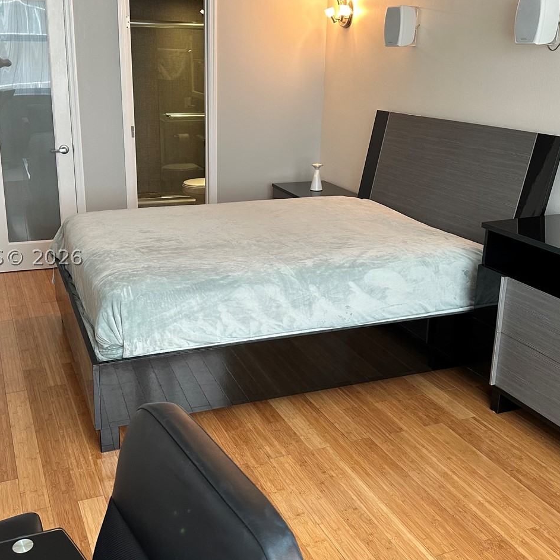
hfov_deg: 46.0
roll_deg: -1.5
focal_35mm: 36
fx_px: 659
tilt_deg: -17.0
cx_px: 264
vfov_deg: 46.0
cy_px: 257
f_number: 1.78
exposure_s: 1/60
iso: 200
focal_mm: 6.86
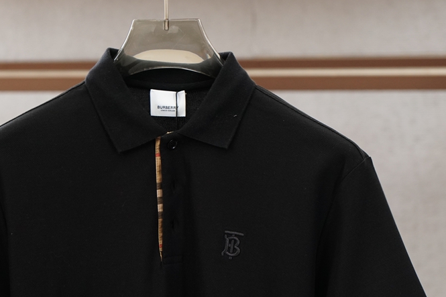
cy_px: 194
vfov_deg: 9.5
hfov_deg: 14.3
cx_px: 167
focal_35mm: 144
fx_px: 1781
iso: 800
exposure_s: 1/125
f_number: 4
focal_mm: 59
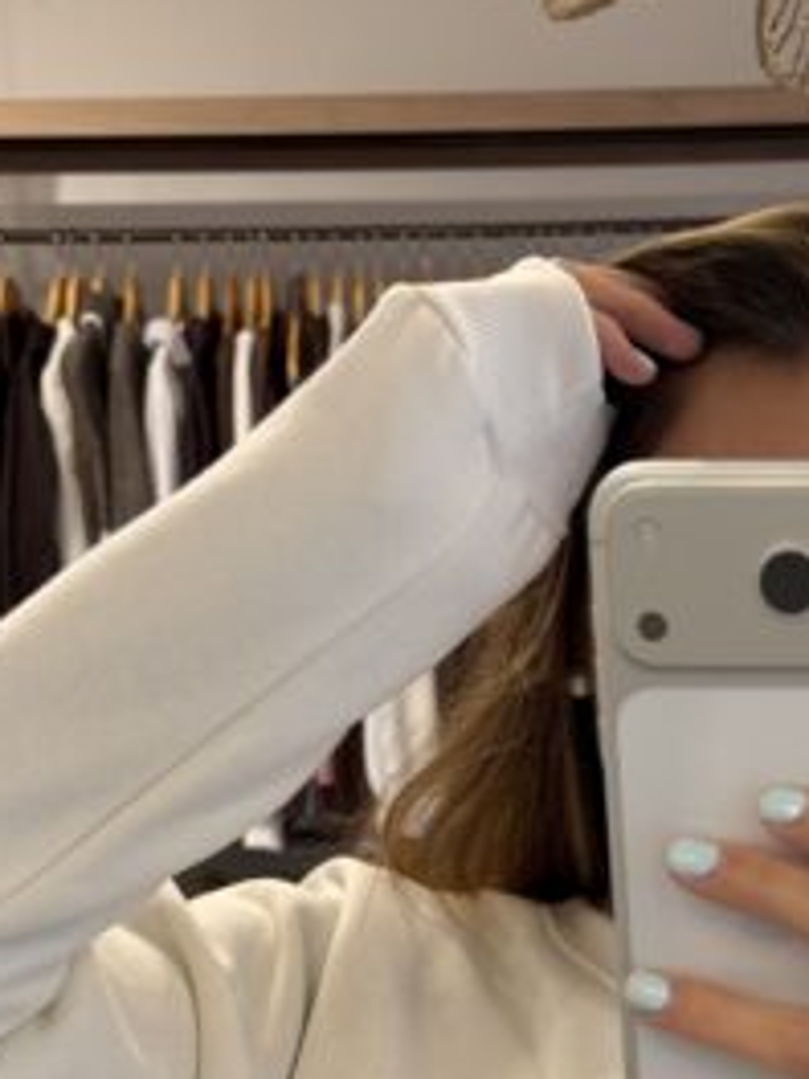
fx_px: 2212
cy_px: 1185
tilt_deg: -13.2
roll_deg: -0.2
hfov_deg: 20.0
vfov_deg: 25.4
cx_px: 844
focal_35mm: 71
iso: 64
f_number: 1.78
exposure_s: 1/100
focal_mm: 6.76
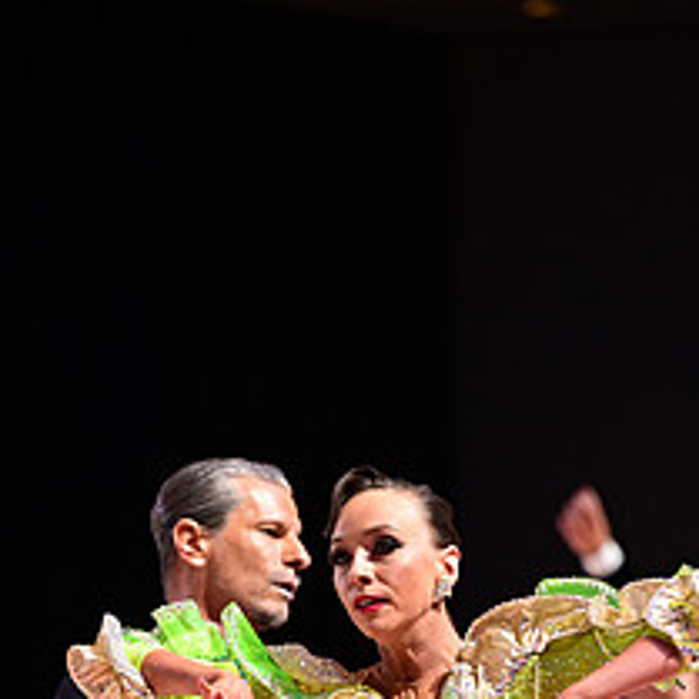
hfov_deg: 5.5
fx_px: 7265
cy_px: 943
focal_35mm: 318
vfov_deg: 5.5
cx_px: 418
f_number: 2.8
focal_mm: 135
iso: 1600
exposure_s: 1/500
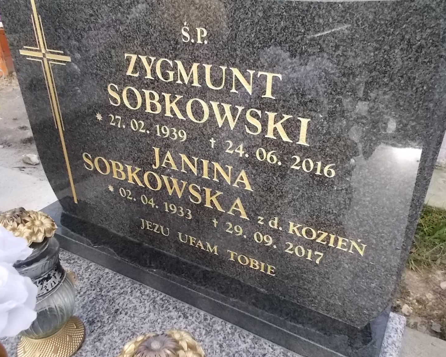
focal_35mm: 28
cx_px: 234
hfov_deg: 62.2
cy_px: 184
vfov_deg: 51.5
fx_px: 370
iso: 400
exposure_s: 1/125
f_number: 8
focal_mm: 4.6
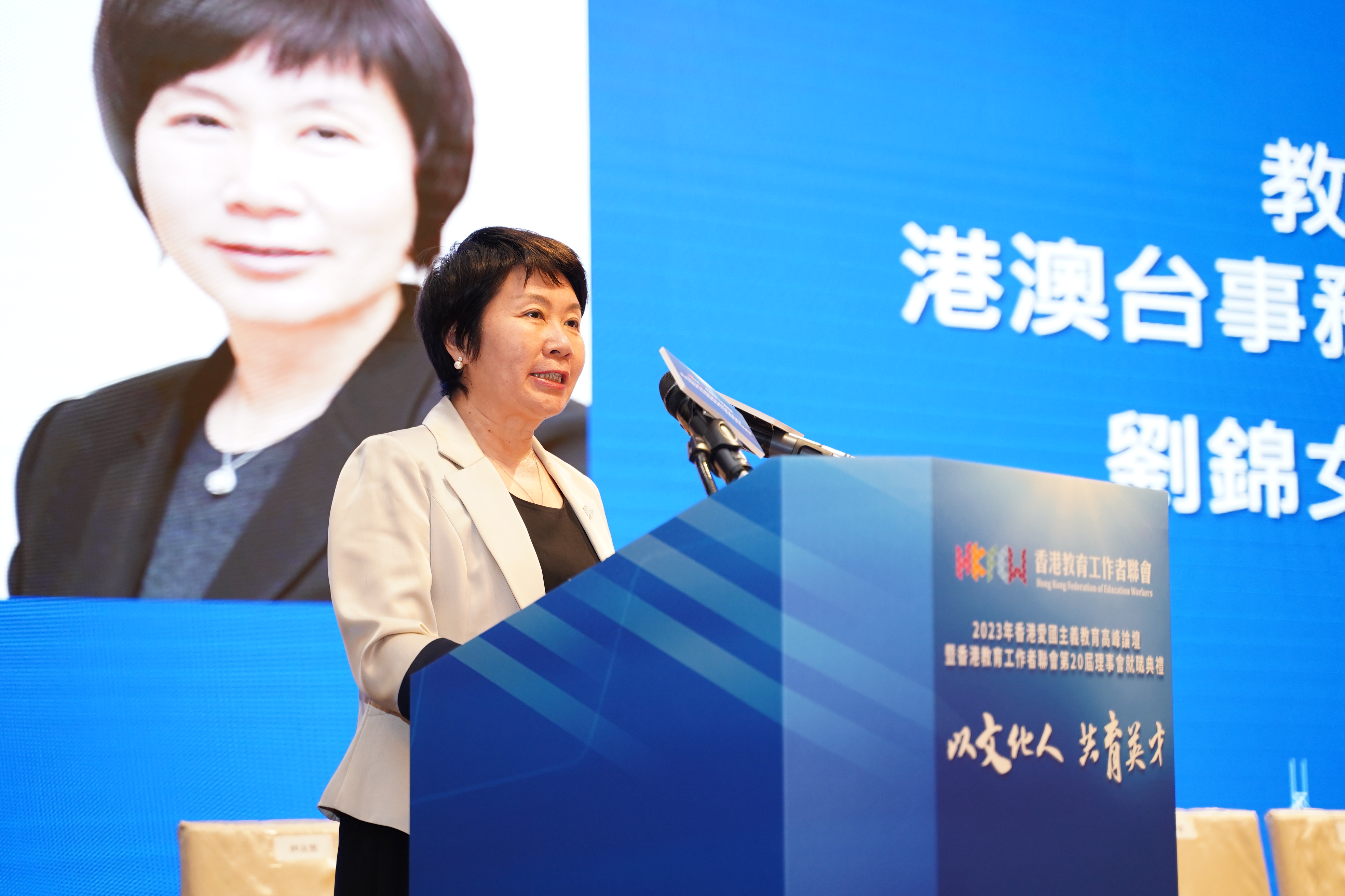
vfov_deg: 18.2
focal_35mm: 75
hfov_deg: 27.0
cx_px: 672
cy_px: 448
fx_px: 2802
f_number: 3.2
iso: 1250
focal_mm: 75
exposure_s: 1/125
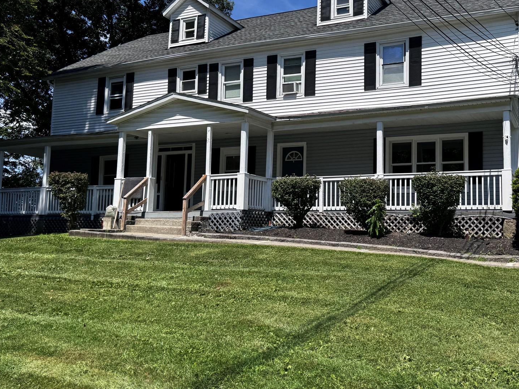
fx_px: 510
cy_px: 181
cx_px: 341
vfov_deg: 41.8
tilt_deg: +5.8
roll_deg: -0.9
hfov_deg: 53.0
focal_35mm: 34
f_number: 1.78
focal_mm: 6.76
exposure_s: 1/3802
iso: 80
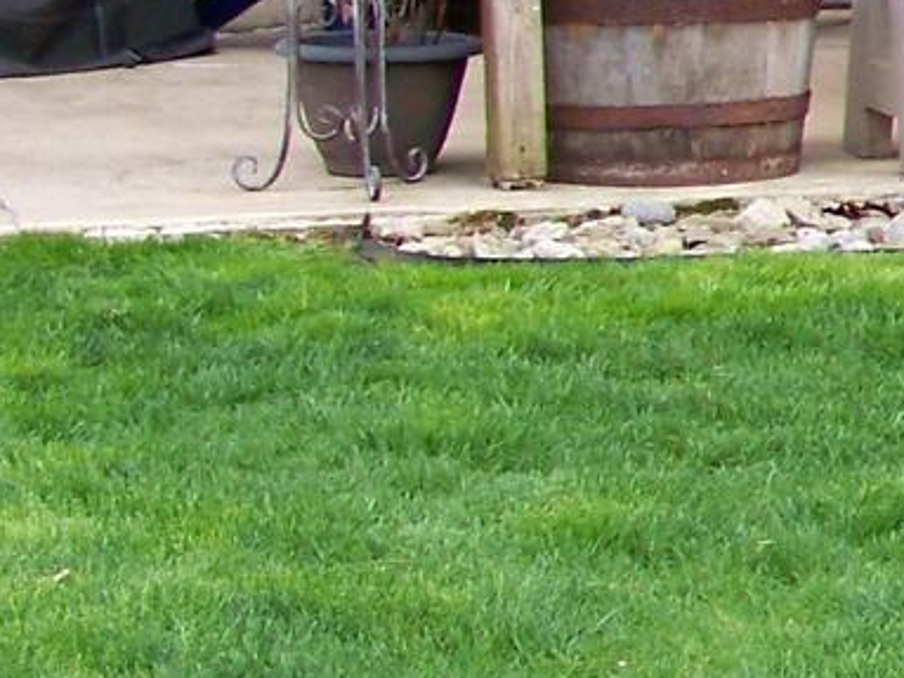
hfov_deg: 8.9
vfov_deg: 7.5
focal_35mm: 198
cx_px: 2259
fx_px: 5169
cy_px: 64
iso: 80
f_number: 2.8
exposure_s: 1/100
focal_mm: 6.75
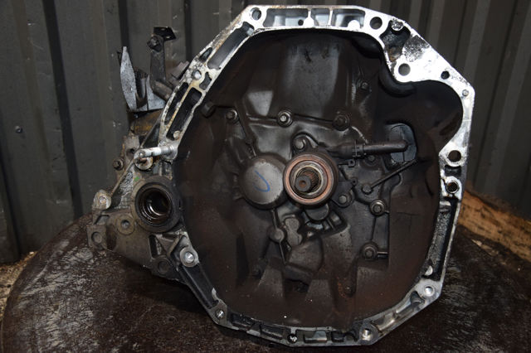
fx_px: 531
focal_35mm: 36
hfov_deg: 53.2
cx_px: 266
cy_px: 176
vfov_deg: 36.8
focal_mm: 24
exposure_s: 1/60
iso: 800
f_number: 5
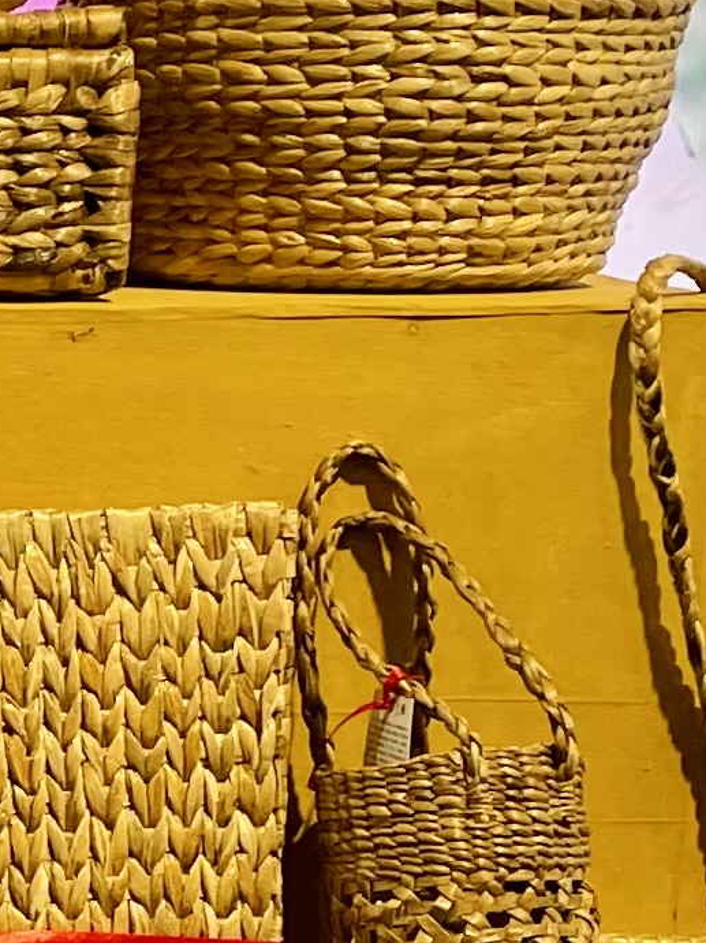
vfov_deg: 12.7
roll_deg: +1.3
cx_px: -632
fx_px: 4136
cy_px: 1097
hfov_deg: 9.2
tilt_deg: -12.2
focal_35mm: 152
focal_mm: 4.2
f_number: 1.6
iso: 100
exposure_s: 1/100
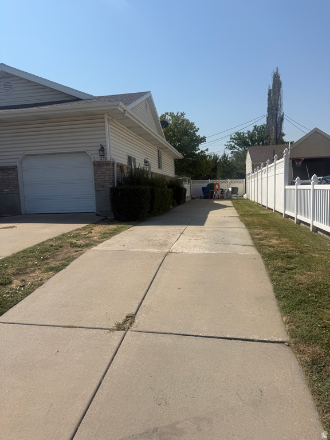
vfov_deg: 71.6
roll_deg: +1.9
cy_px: 220
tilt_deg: -5.9
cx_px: 165
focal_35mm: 24
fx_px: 305
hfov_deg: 56.8
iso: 80
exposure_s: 1/8130
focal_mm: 6.76
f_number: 1.78
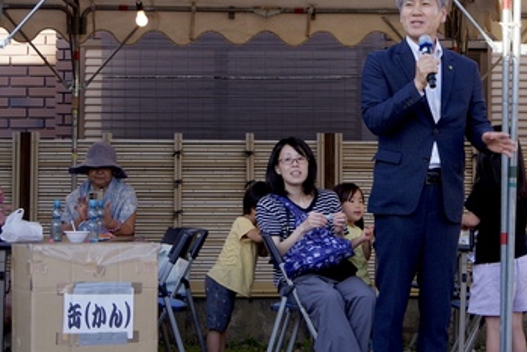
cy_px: 164
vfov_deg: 17.7
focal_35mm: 77
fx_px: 1128
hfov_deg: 25.9
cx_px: 415
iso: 100
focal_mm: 28
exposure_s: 1/200
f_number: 5
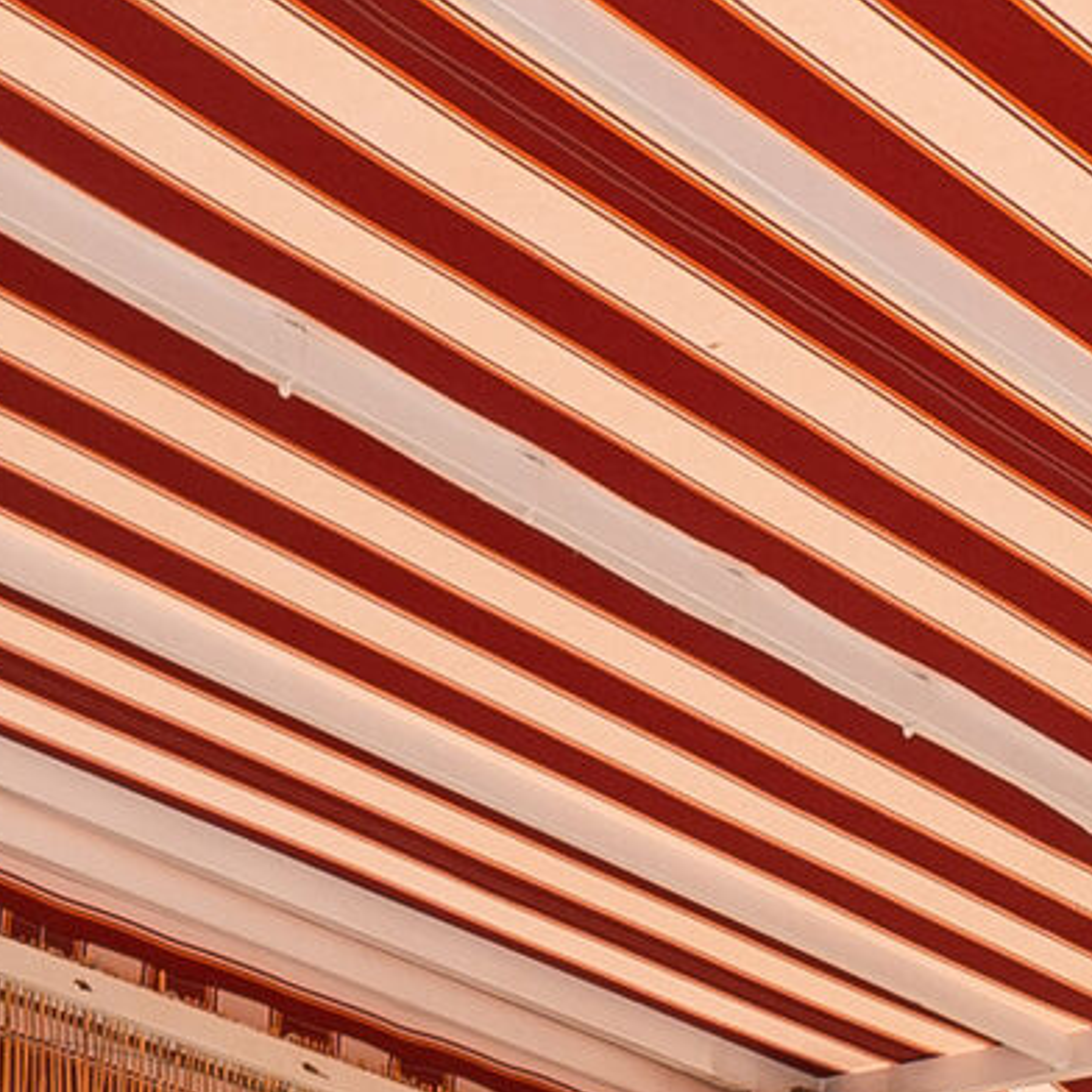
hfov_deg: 18.6
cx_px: 1095
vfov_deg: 16.0
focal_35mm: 91
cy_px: 1988
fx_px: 3248
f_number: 8
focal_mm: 10
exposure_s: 1/200
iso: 100
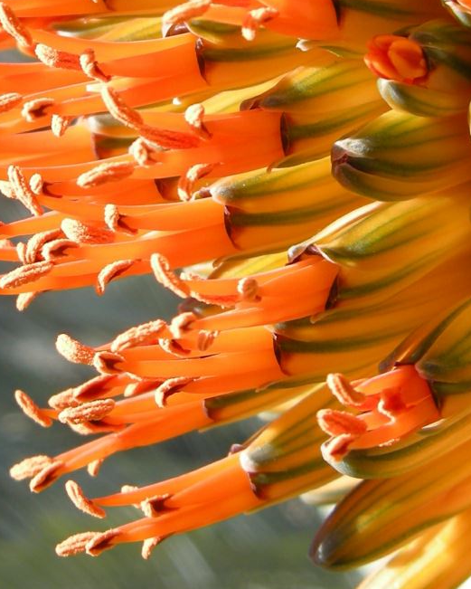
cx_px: 89
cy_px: 53
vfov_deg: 18.0
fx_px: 1829
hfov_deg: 14.6
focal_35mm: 105
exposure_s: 1/115
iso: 64
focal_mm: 7.5
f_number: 3.8
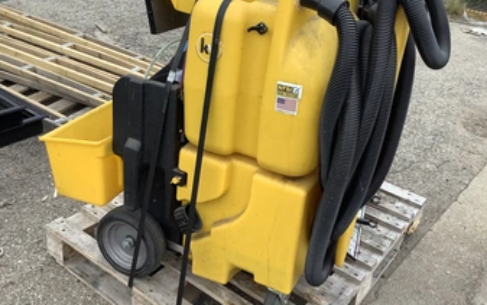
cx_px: 263
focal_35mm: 39
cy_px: 117
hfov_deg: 50.3
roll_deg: -4.5
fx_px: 518
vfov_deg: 32.7
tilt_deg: -24.0
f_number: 2.4
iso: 25
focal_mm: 3.3
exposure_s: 1/354
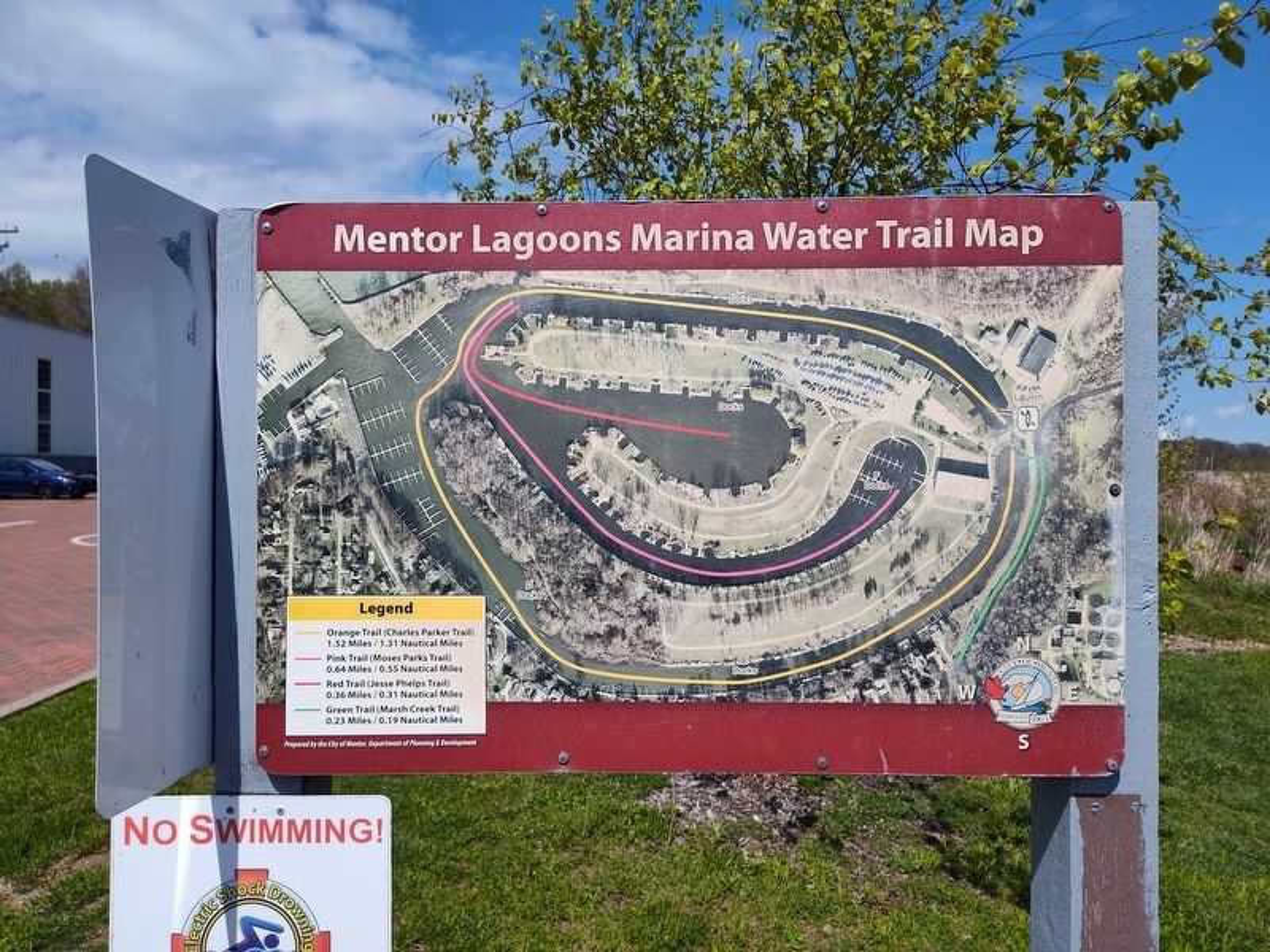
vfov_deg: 58.9
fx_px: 844
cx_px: 635
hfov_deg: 73.9
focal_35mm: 23
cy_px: 476
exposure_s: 1/2384
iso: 100
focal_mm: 5.56
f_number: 1.8
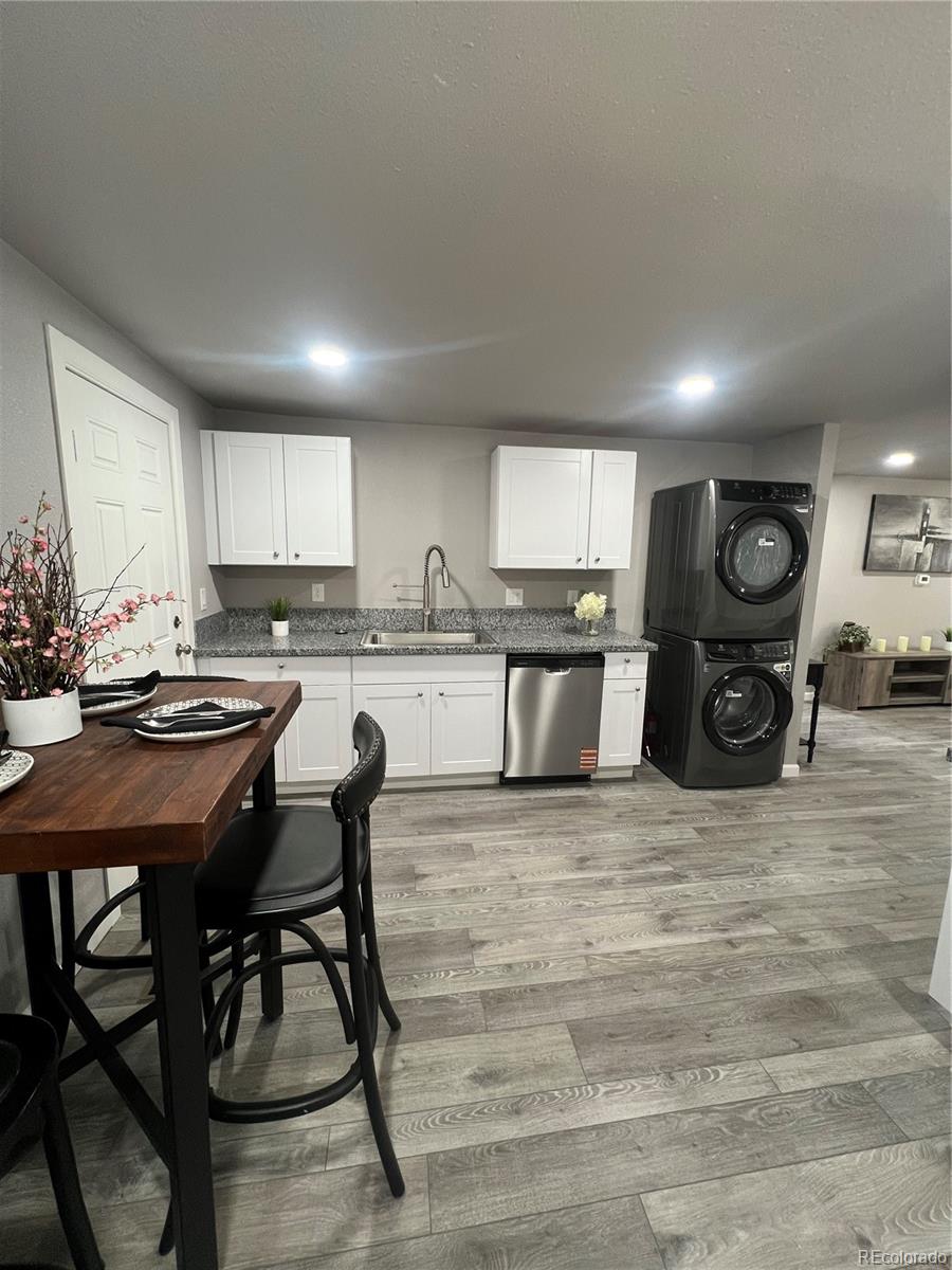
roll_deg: -0.8
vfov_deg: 106.2
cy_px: 635
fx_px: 477
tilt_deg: -7.8
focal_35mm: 13
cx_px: 476
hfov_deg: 89.9
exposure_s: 1/60
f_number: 1.8
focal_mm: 1.57
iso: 160
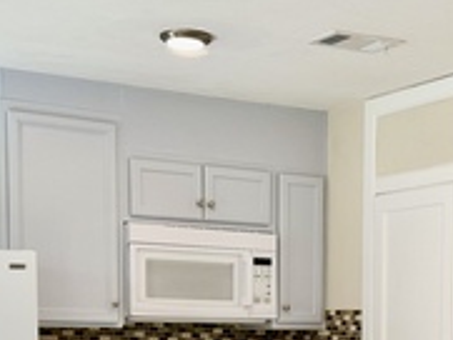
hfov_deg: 22.9
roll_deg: -0.9
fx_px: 1113
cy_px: 422
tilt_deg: -5.4
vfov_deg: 16.6
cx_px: 313
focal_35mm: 85
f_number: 1.78
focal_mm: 6.86
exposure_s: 1/168
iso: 64
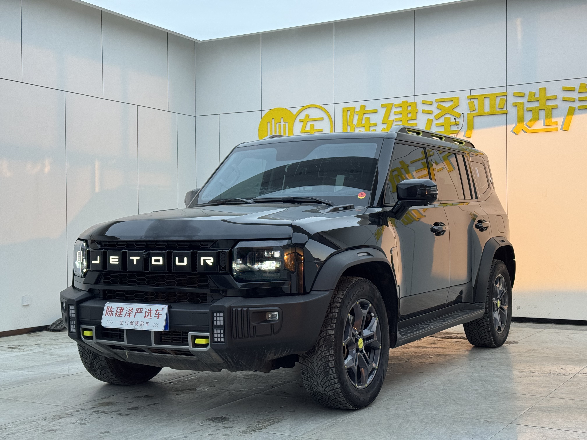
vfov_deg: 30.3
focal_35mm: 48
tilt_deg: +0.3
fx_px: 814
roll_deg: +0.6
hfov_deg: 39.7
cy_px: 220
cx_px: 294
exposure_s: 1/488
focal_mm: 6.76
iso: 64
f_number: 1.78
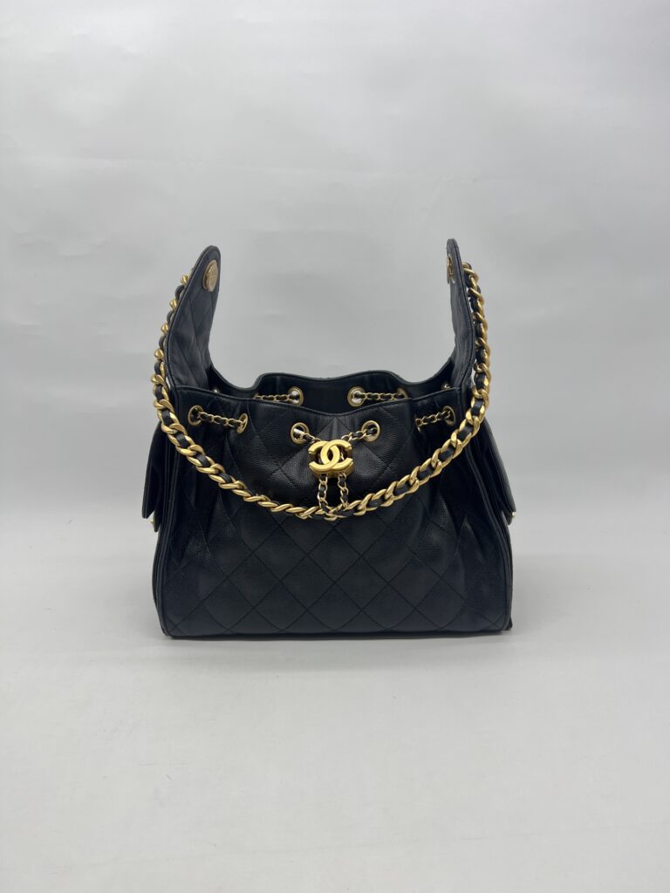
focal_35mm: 26
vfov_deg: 67.3
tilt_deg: -14.5
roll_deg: +1.1
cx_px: 335
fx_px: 671
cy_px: 446
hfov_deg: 53.1
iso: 32
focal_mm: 5.7
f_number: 1.5
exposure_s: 1/101
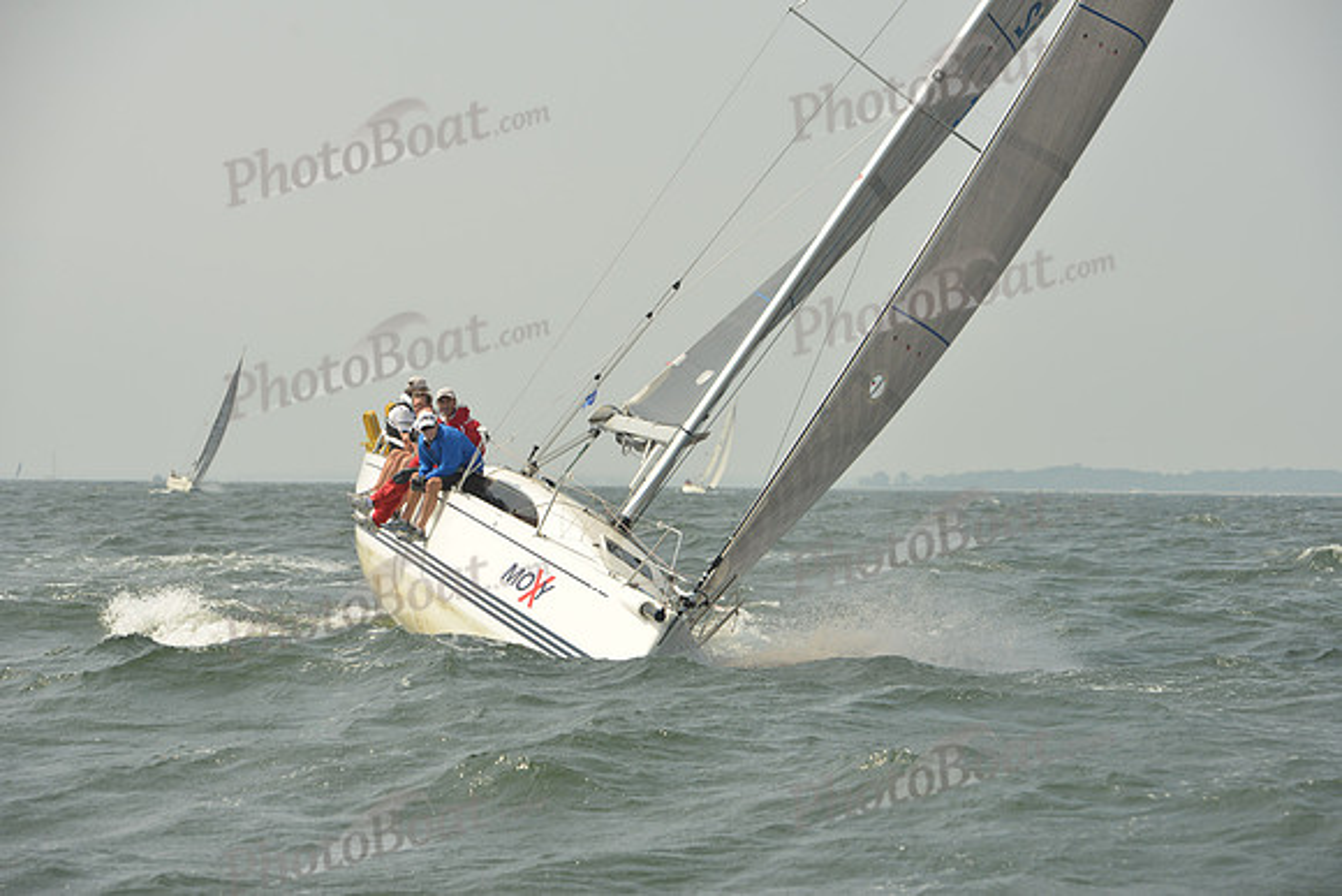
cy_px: 448
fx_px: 5220
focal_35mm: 140
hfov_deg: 14.7
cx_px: 671
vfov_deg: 9.8
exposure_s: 1/1250
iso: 320
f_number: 9
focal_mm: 140
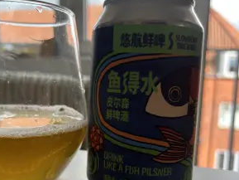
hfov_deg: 50.9
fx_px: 249
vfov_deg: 39.6
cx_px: 92
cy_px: 100
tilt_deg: -6.1
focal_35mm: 36
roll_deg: -1.7
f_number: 1.5
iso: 50
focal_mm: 5.7
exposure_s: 1/611
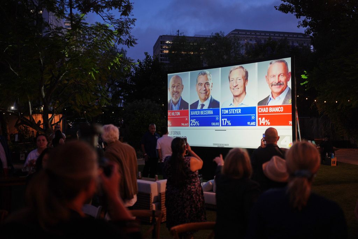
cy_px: 120
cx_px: 179
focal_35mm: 35
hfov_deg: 54.4
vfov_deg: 37.8
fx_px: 348
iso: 250
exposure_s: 1/320
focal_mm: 35
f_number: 1.4
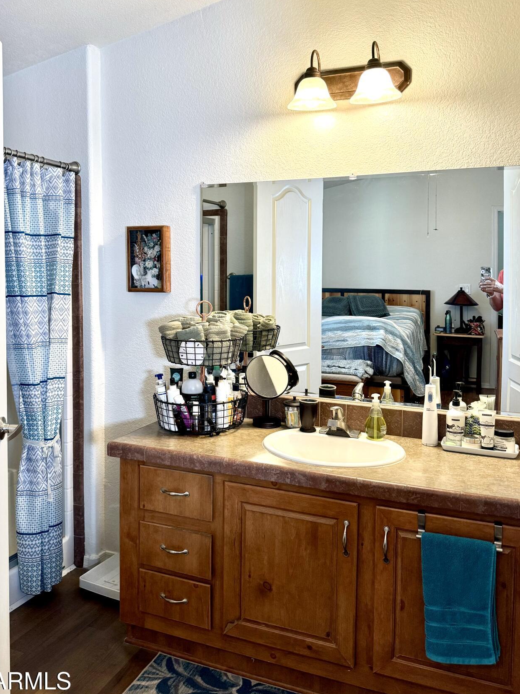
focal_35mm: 29
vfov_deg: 61.4
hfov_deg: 48.2
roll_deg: -0.3
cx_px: 244
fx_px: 581
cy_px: 300
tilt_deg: -2.5
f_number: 1.78
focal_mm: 6.76
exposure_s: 1/120
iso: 200
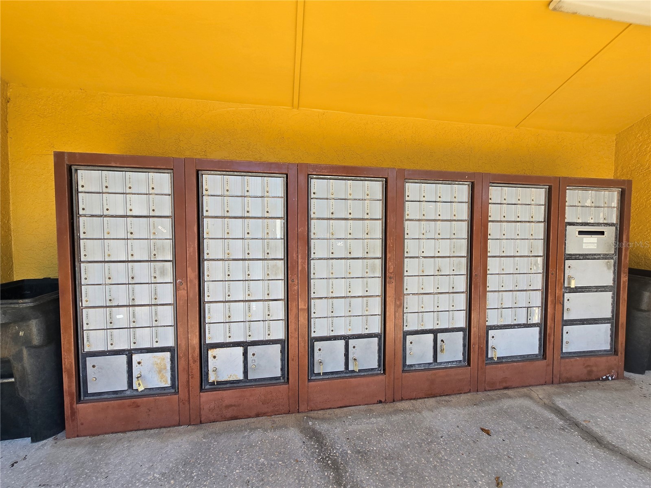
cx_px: 326
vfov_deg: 89.9
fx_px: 244
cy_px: 244
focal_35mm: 13
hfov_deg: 106.2
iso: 50
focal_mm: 2.2
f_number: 2.2
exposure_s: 1/229
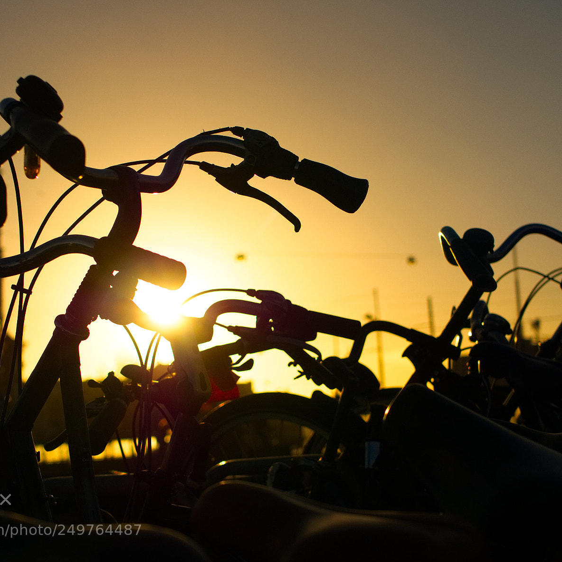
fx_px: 1120
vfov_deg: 28.2
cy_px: 282
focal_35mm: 61
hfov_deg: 28.2
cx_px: 273
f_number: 2.8
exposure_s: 1/13000
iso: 200
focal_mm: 25
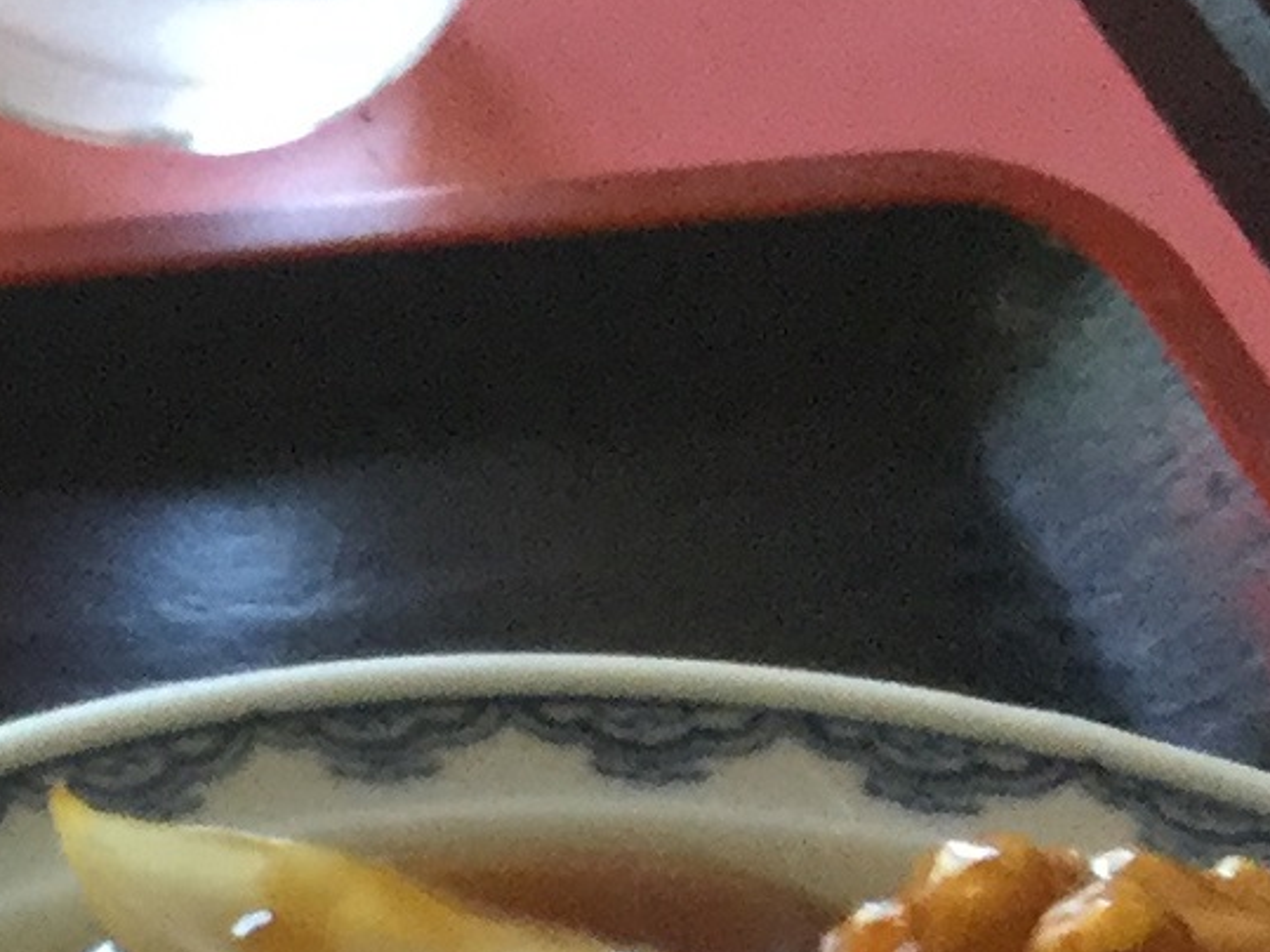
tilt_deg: -54.5
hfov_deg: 11.0
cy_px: 1831
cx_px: -957
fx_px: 6199
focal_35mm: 169
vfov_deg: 8.4
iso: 40
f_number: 2.4
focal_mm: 3.3
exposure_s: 1/30
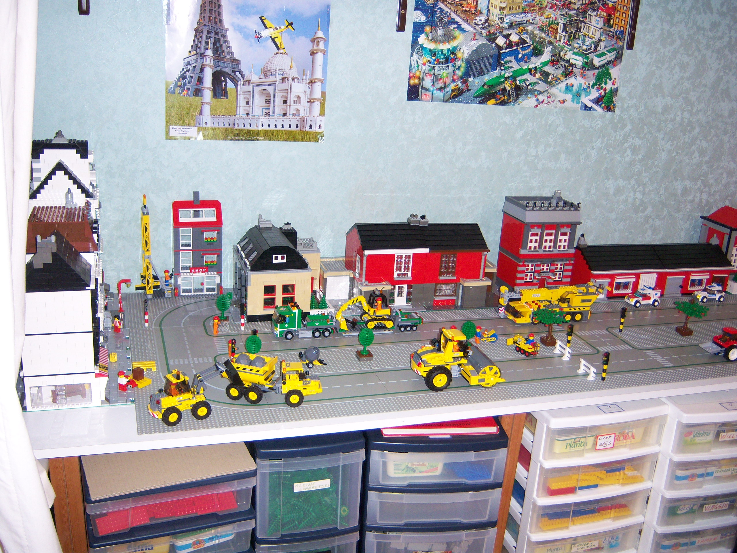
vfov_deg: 39.7
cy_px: 276
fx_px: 766
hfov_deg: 51.4
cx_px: 368
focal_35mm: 36
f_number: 2.8
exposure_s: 1/60
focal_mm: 7.5
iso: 160
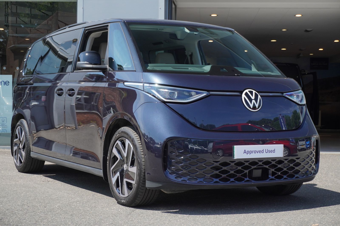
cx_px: 170
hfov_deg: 31.2
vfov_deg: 21.0
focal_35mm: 64
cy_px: 113
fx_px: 609
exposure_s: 1/640
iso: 400
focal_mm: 43
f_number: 5.6
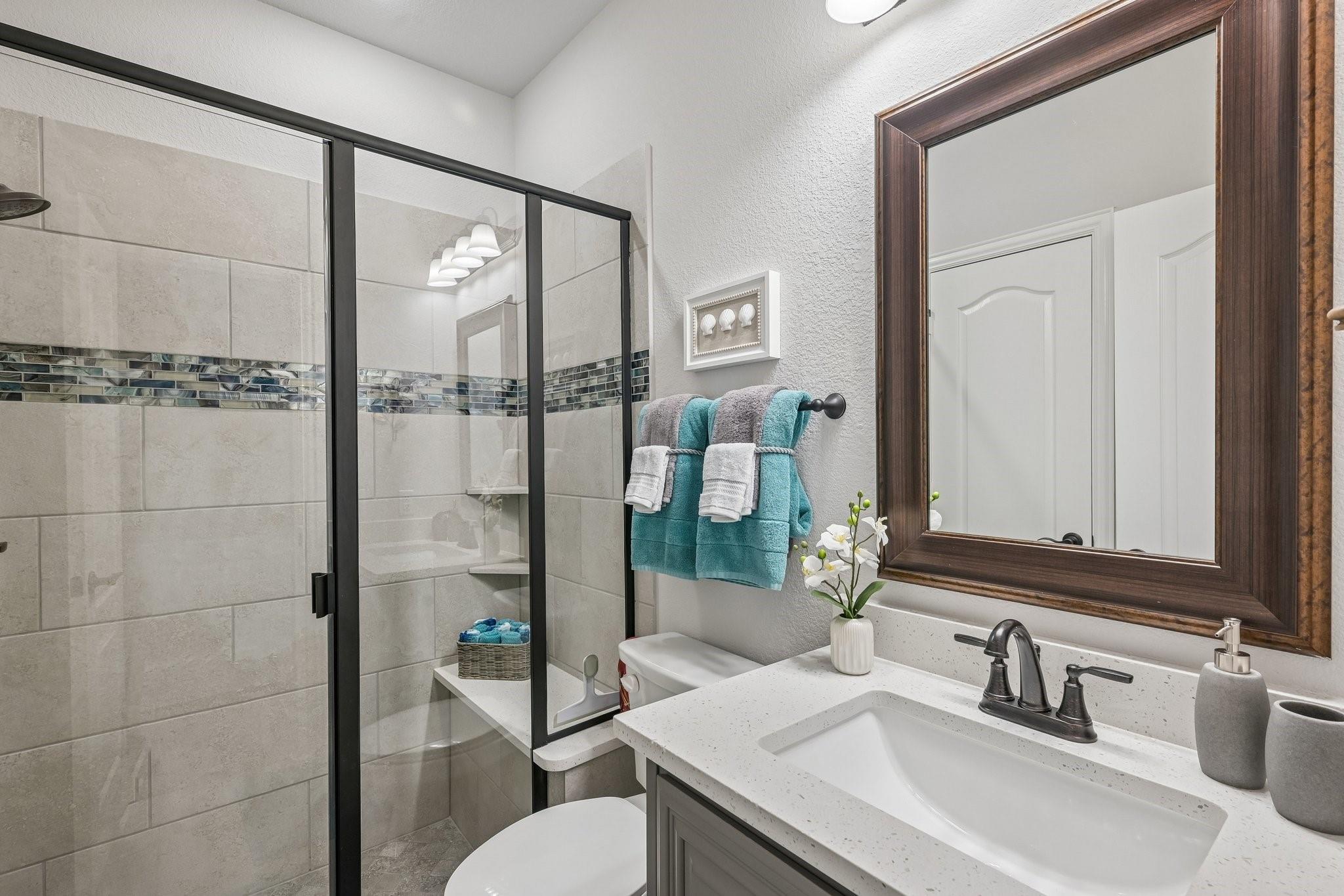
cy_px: 448
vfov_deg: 73.7
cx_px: 672
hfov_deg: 96.7
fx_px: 597
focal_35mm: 16
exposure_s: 1/25
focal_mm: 16
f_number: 8
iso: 400
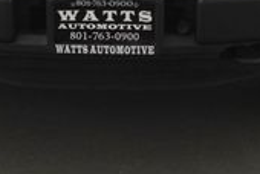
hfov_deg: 13.9
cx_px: 107
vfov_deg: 9.0
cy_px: -133
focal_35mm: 147
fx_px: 1064
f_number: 5
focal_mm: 26
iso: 100
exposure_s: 1/80
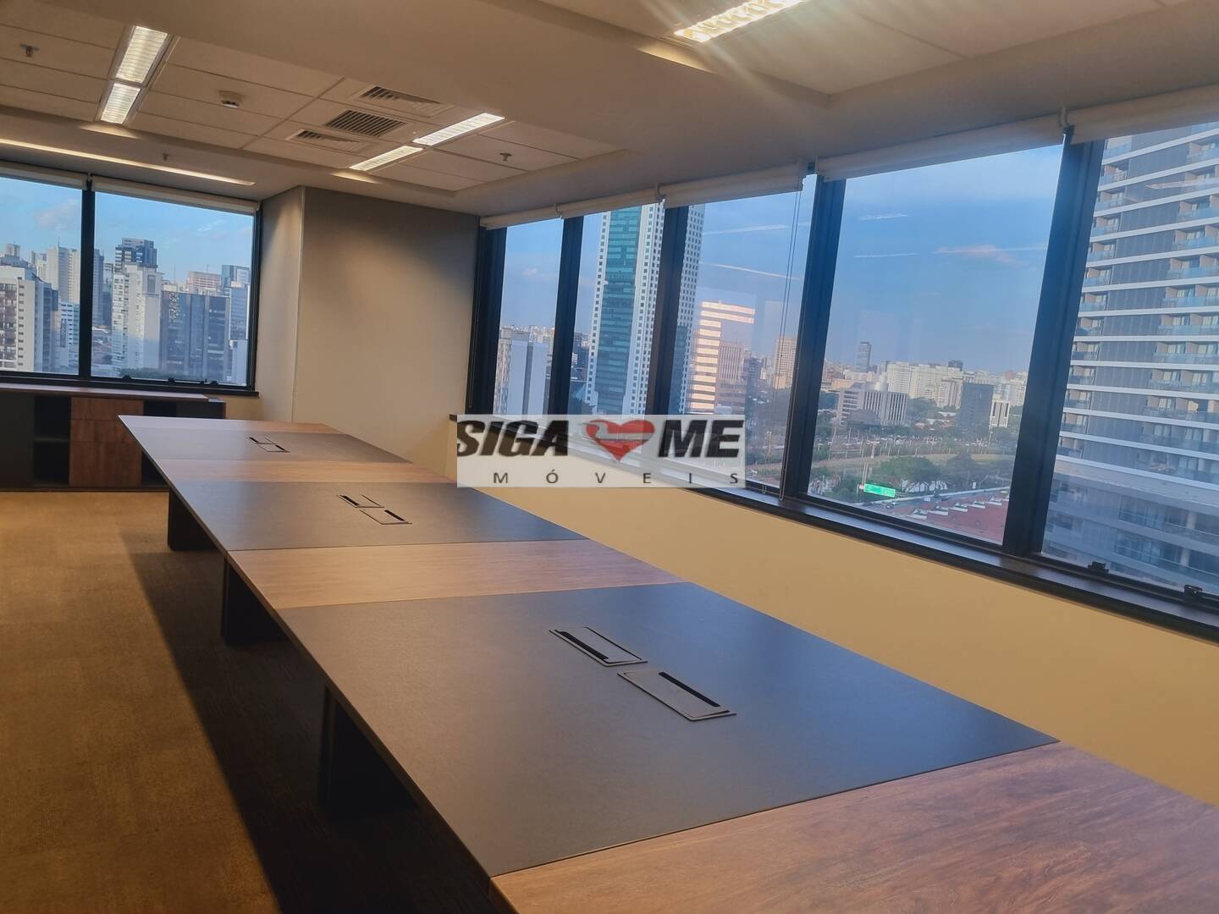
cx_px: 610
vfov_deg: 53.1
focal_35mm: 26
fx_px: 916
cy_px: 457
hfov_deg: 67.3
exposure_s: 1/60
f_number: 1.8
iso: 160
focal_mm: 5.4
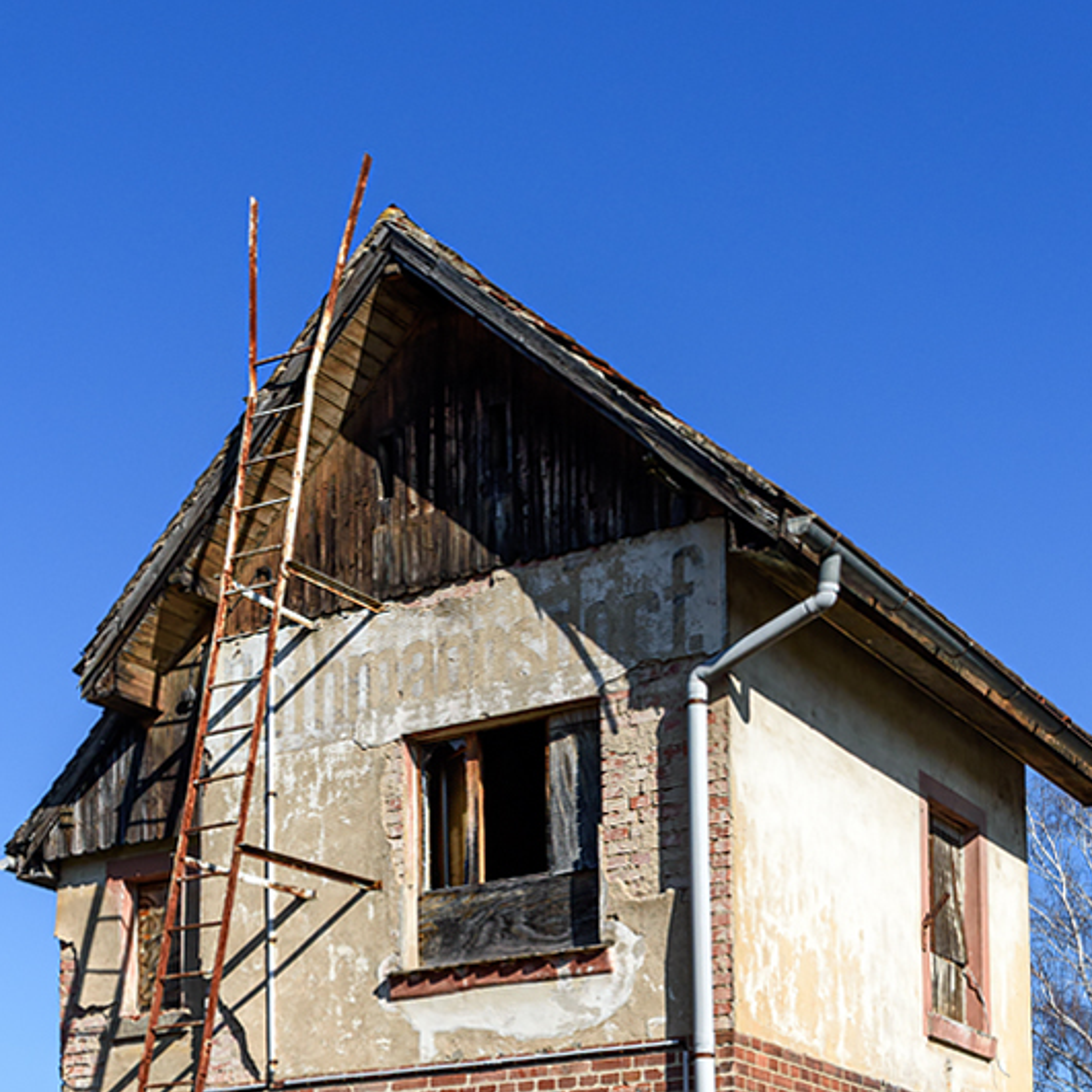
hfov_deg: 35.3
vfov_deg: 33.4
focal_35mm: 48
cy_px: 989
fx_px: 1713
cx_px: 479
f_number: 7.1
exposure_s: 1/1250
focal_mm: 20
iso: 200
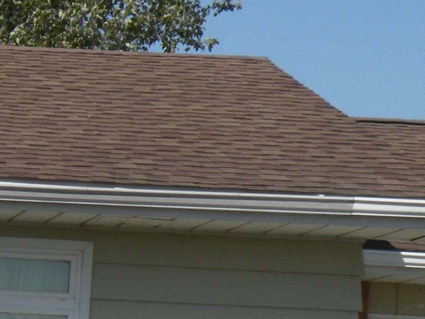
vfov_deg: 7.2
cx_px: -301
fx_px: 2480
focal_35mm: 202
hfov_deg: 9.4
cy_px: 463
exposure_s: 1/284
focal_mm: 9.8
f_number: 7.1
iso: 64
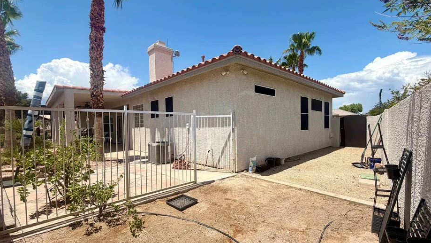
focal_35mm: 17
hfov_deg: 95.9
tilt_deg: -2.5
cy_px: 131
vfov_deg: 63.8
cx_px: 216
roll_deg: +0.8
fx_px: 194
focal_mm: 2.22
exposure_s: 1/1145
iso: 20
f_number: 2.2
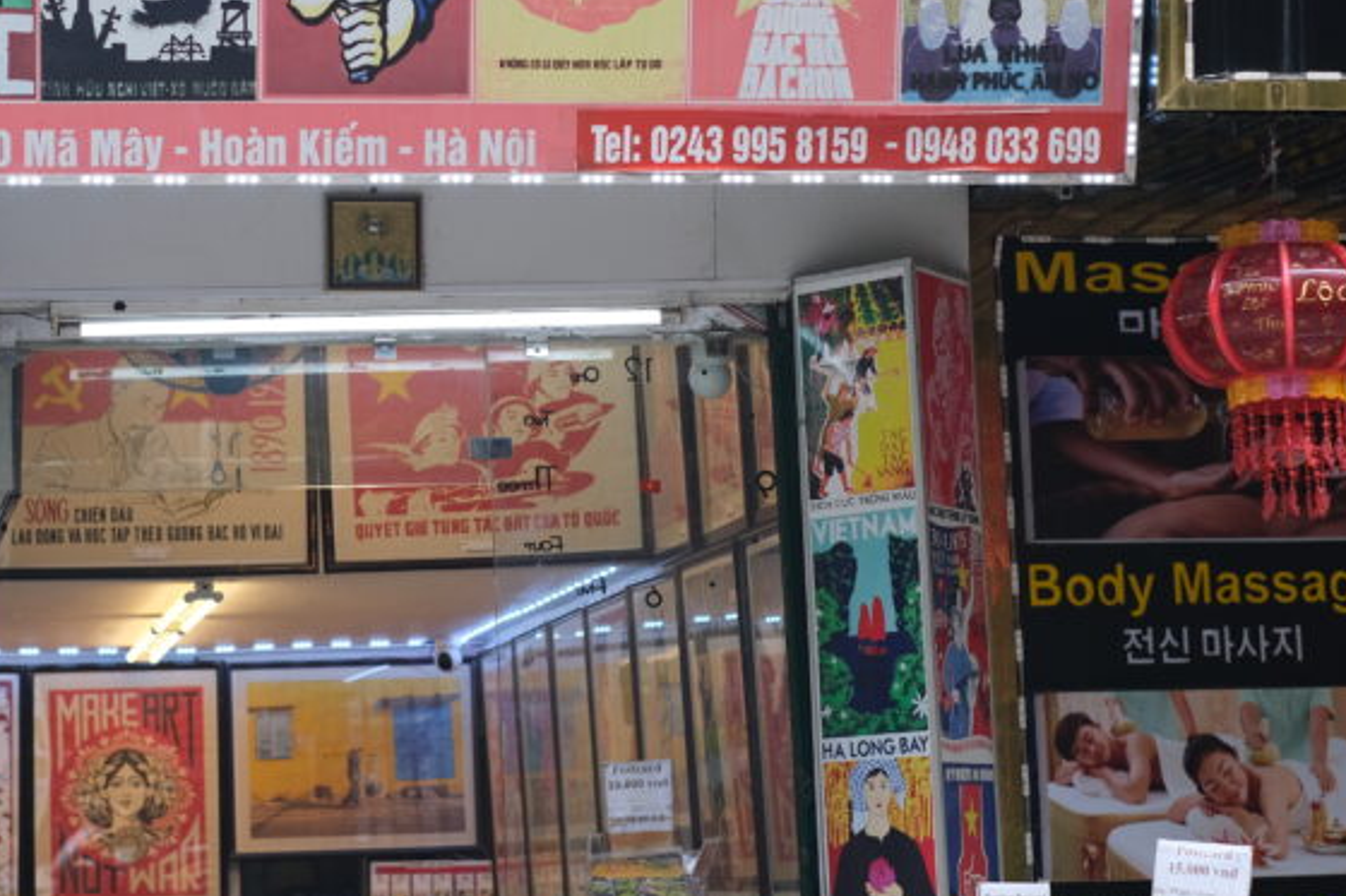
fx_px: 3625
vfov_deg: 14.1
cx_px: 435
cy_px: 273
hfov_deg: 20.9
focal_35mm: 97
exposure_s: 1/250
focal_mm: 35
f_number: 2.5
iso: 320
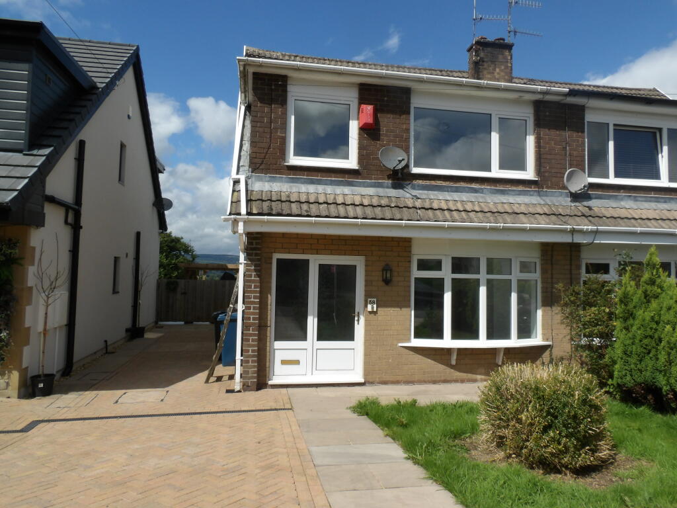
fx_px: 469
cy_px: 254
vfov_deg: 56.8
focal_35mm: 24
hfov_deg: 71.6
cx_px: 338
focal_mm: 4.3
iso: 100
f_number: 4.1
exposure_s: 1/405
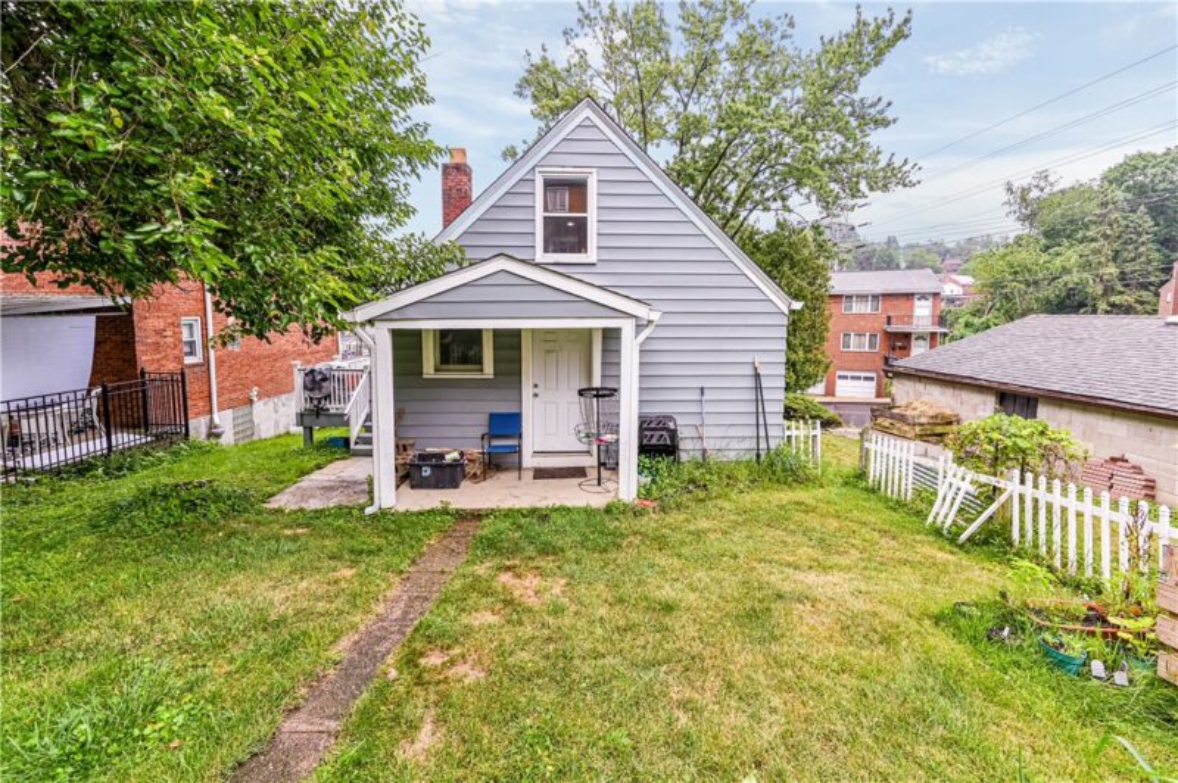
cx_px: 589
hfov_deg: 104.3
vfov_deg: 81.1
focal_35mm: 14
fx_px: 458
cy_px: 392
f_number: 8
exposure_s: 1/15
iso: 100
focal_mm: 14
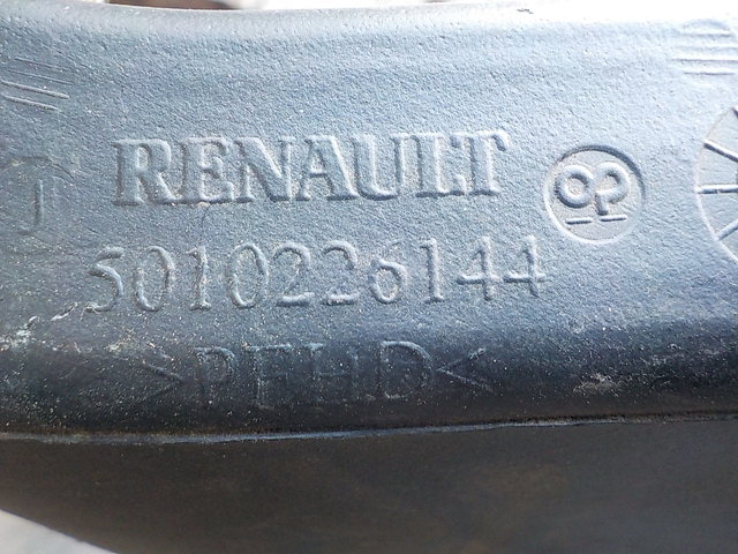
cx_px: 369
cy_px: 277
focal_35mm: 30
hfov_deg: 60.0
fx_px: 640
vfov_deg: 46.8
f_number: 3.3
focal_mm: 4.1
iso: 400
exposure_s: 1/30
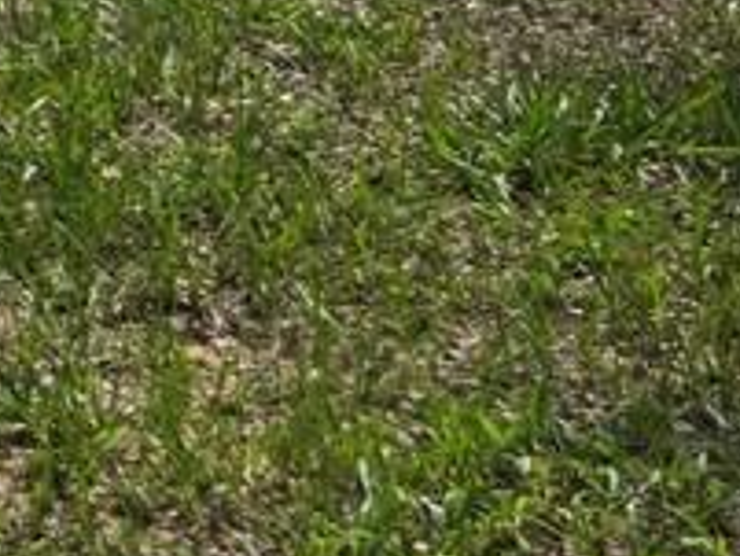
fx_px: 3914
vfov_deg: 7.7
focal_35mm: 183
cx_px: -1708
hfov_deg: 8.4
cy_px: -666
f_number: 1.8
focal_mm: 5.4
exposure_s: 1/1433
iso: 25
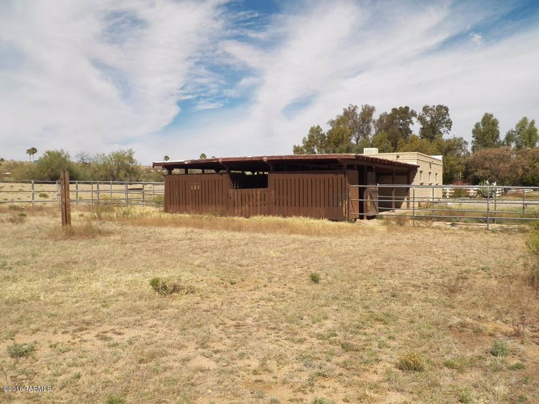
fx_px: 483
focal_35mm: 31
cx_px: 270
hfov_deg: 58.4
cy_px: 202
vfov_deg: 45.4
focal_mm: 5.5
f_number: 5
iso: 125
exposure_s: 1/1250
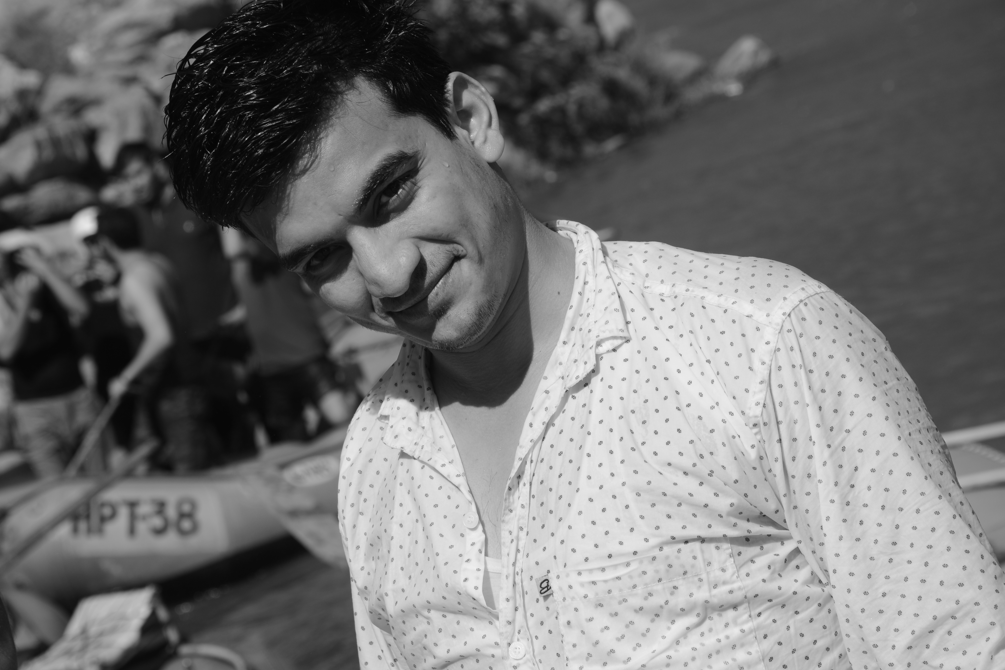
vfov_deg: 11.3
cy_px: 333
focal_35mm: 121
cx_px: 500
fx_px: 3378
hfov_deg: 16.9
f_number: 9
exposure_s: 1/320
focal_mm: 80
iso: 100
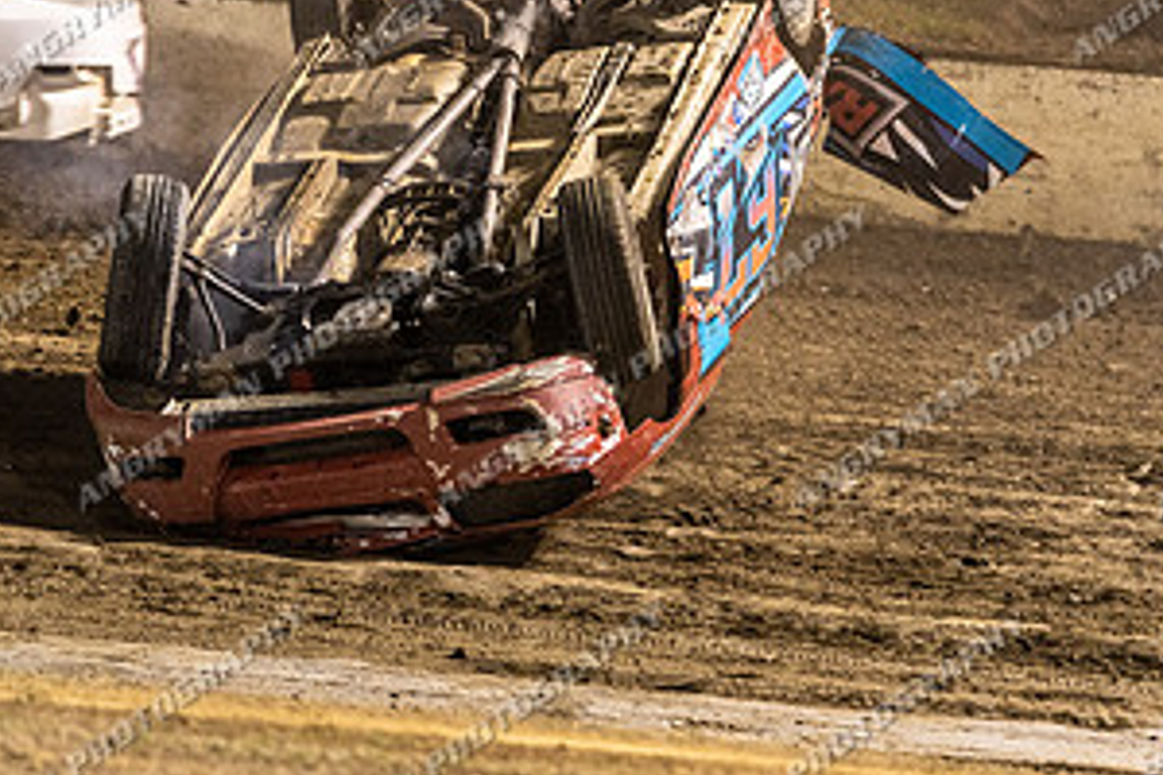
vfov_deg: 6.2
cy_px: 169
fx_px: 7171
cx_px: 547
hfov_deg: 9.3
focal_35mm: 222
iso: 1600
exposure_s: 1/160
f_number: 2.8
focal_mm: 115
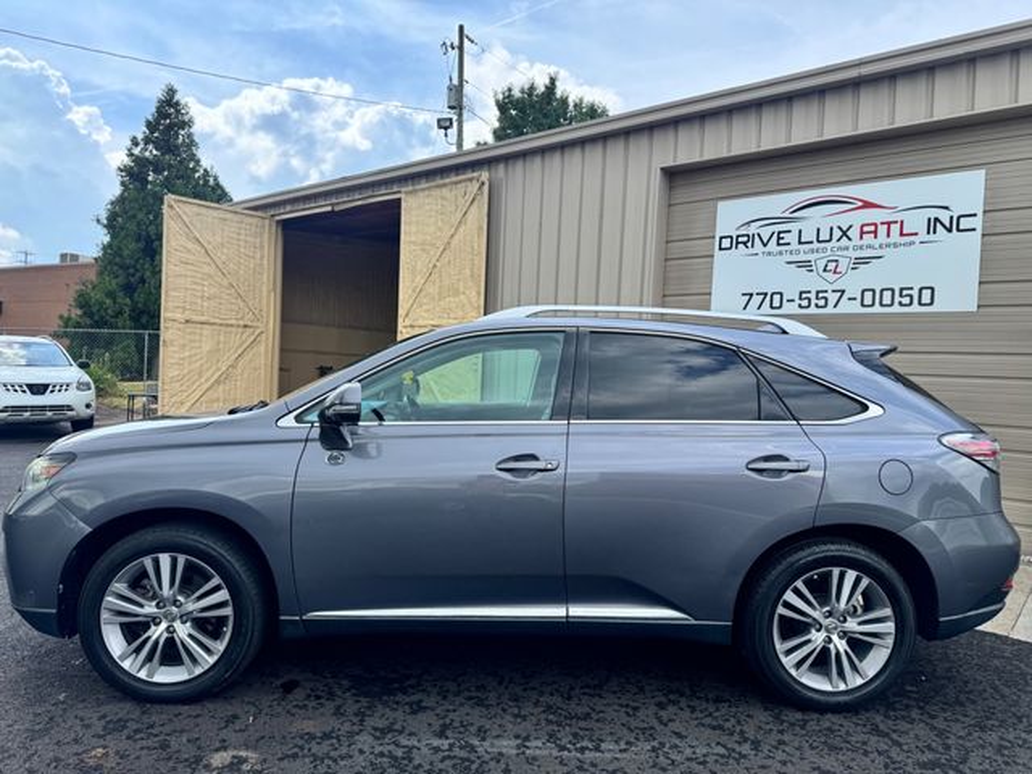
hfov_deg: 71.6
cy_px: 387
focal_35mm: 24
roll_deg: -2.1
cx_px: 516
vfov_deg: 56.8
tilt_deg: -0.6
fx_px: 716
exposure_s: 1/1678
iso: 80
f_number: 1.78
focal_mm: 6.76
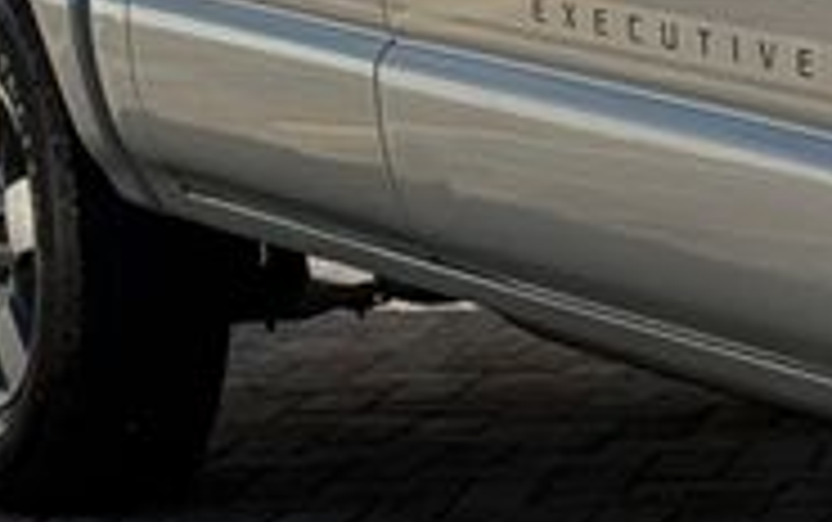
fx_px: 5061
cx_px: 1367
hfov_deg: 9.1
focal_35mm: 223
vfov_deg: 5.9
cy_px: -63
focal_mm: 6.76
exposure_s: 1/6024
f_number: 1.78
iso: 64
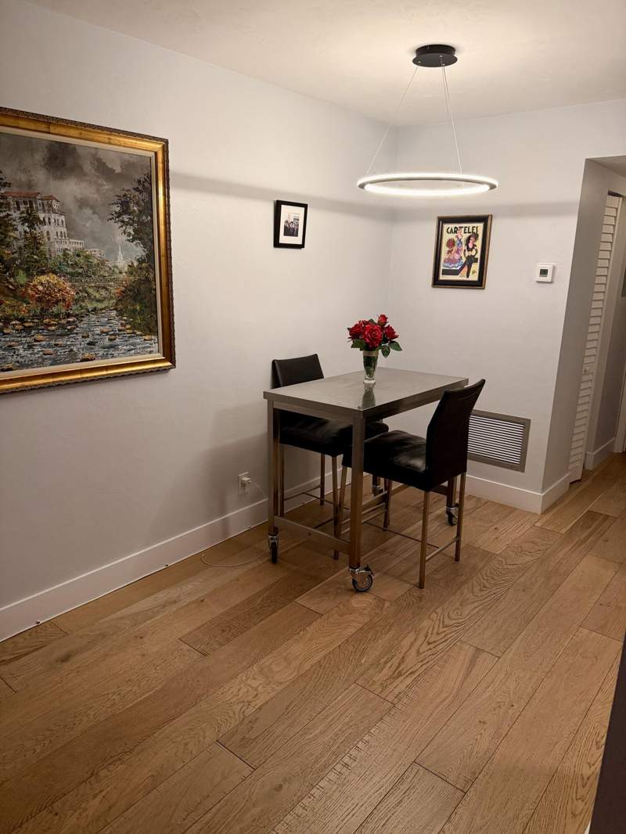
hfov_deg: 56.8
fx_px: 578
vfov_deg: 71.6
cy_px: 417
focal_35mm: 24
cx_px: 313
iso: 320
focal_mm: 6.76
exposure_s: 1/120
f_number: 1.78
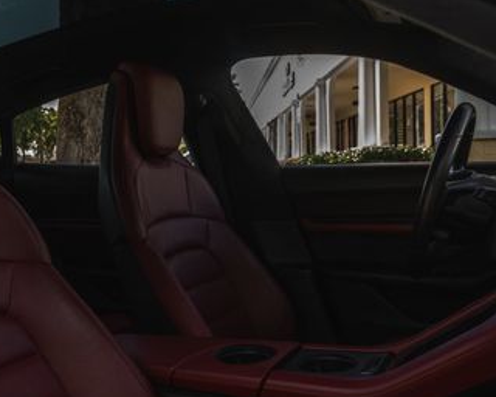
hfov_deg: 40.8
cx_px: 175
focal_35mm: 45
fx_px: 661
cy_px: 251
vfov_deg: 33.3
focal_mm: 24
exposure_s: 1/30
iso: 640
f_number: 8
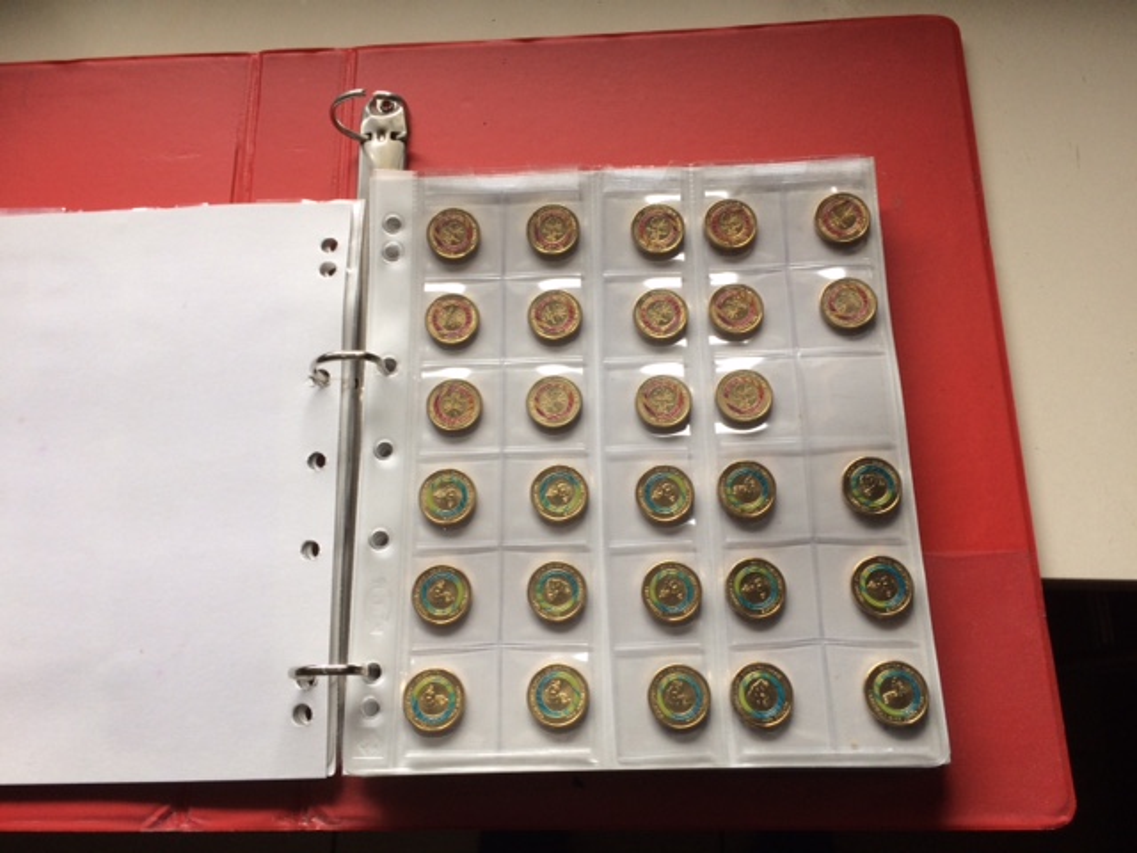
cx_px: 568
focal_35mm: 29
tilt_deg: -74.4
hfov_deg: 61.7
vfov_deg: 48.2
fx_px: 953
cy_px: 426
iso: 50
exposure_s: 1/50
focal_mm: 4.15
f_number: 2.2
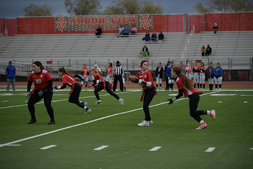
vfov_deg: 11.4
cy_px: 84
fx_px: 843
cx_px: 126
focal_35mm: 120
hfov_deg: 17.1
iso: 80
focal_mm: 120
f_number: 2.8
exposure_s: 1/200
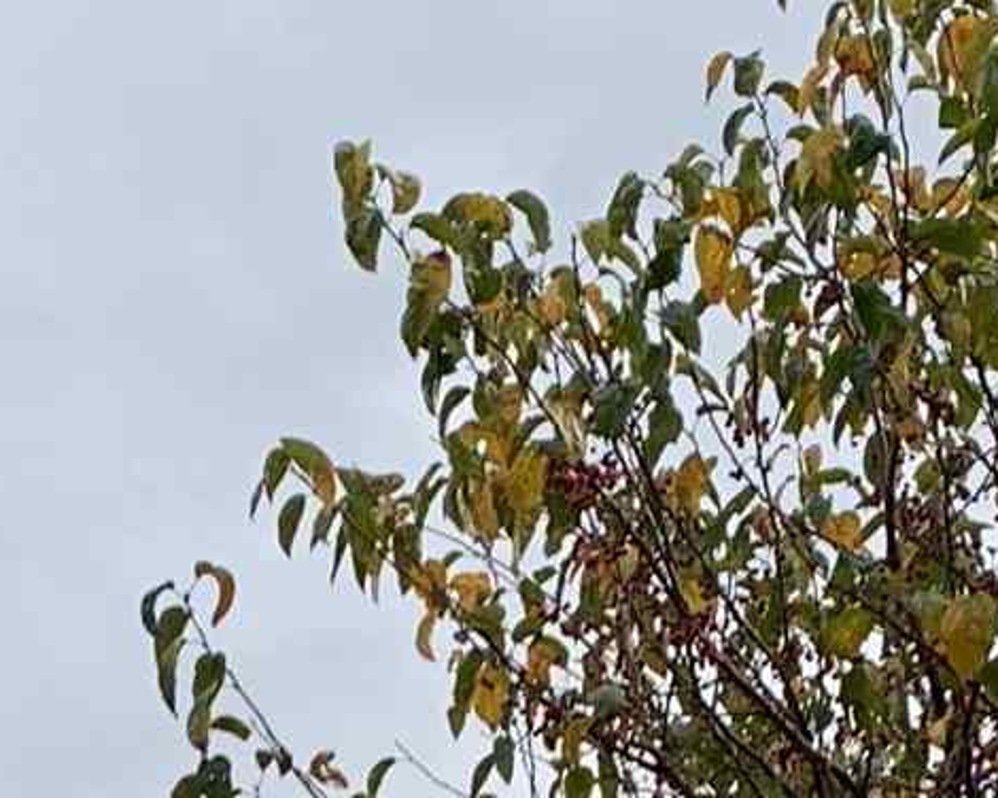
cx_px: -386
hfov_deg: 11.3
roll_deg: +1.8
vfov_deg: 8.3
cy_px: 2122
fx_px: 4903
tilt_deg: +6.6
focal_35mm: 166
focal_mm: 4.25
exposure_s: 1/1124
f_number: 1.8
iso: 25
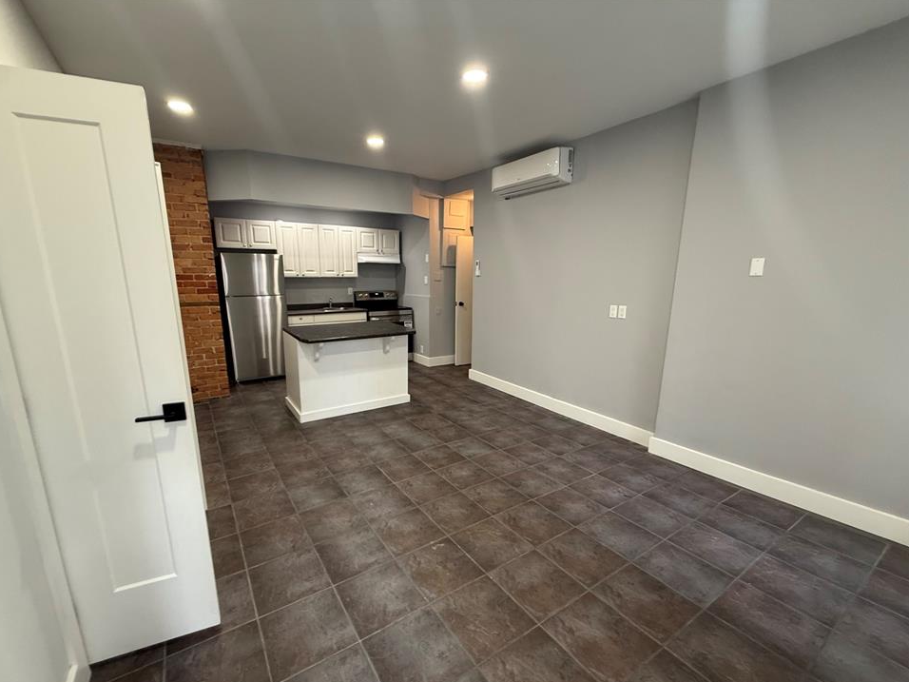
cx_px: 429
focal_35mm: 15
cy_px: 361
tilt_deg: -11.5
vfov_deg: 81.7
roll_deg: +1.3
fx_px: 394
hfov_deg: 98.1
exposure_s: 1/60
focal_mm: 2.22
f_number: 2.2
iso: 250
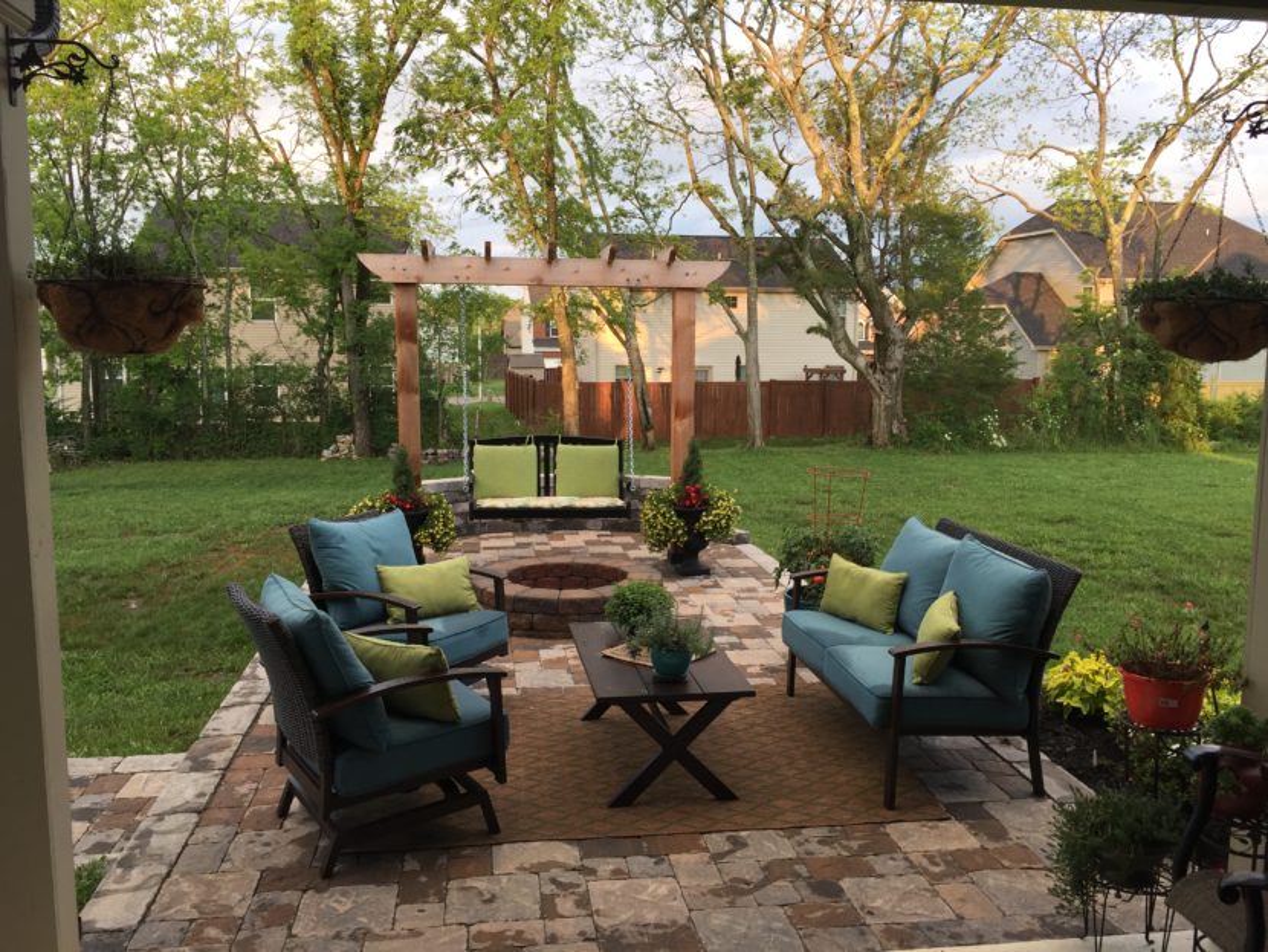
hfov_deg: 61.6
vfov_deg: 48.3
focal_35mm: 29
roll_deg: -1.2
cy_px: 476
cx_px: 634
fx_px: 1063
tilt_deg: -8.7
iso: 32
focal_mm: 4.15
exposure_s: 1/120
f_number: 2.2
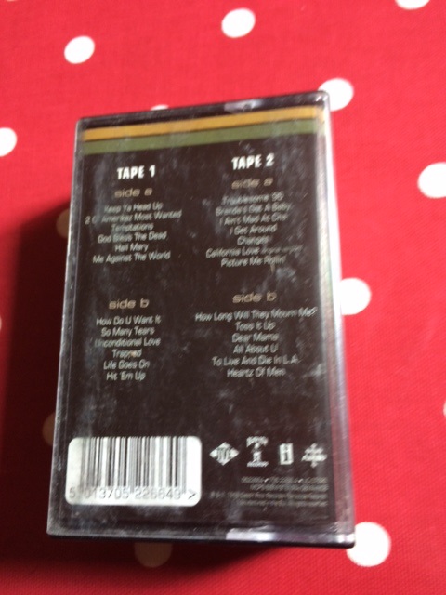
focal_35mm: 29
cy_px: 298
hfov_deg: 48.2
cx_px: 223
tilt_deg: -73.7
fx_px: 498
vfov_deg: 61.7
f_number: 2.2
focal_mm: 4.15
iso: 80
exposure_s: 1/33
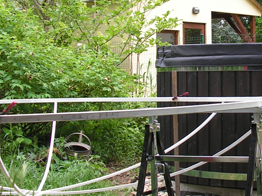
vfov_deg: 17.6
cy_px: 86
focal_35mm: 84
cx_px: 210
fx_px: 636
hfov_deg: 23.0
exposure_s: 1/160
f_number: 3.2
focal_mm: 6
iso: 64
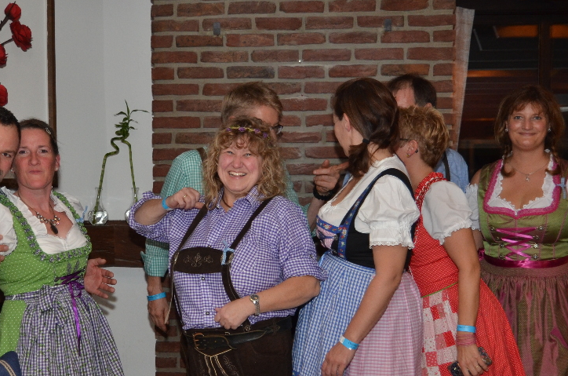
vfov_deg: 21.0
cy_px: 272
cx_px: 230
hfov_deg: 31.5
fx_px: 1005
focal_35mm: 64
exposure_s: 1/60
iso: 800
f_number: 4
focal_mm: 25
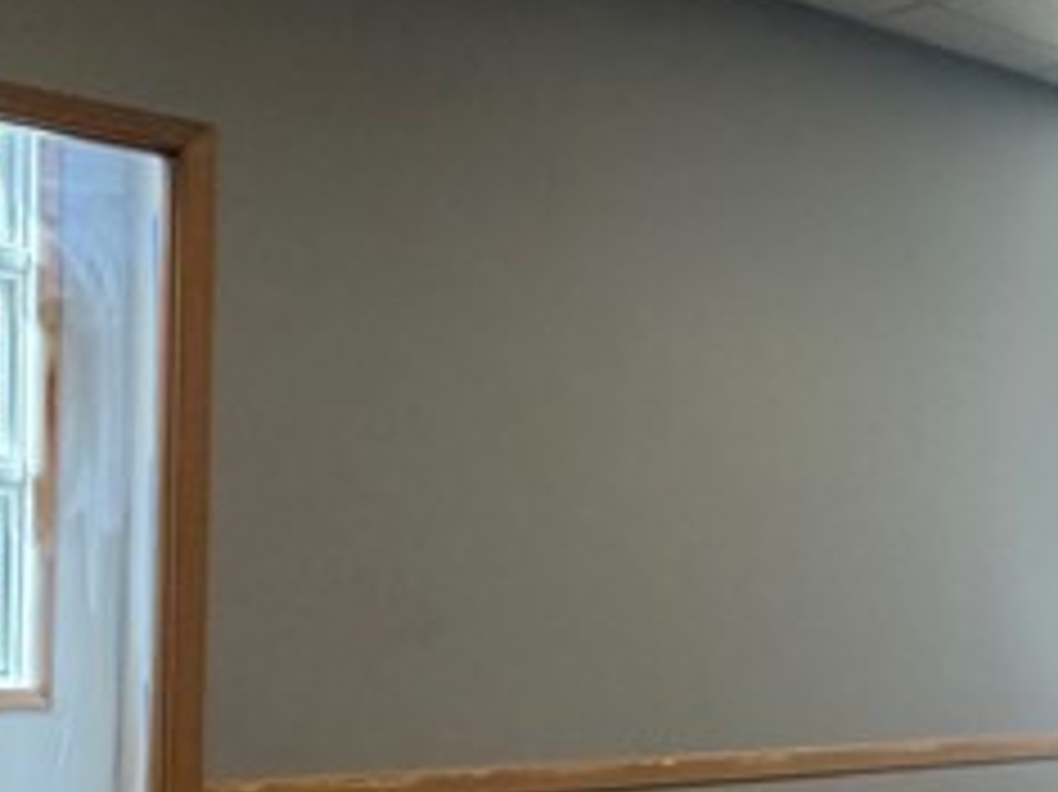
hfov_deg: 28.8
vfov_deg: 23.7
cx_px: 1157
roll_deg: -1.6
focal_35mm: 61
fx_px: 1863
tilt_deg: -0.7
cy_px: 621
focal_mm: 2.22
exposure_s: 1/60
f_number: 2.2
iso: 200
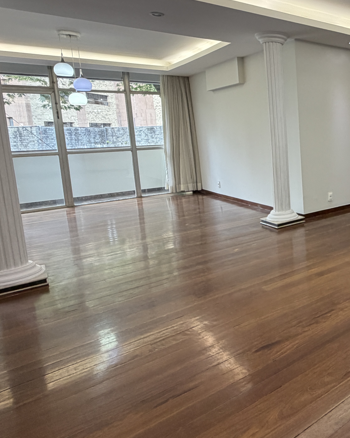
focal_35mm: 28
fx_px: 363
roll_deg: +1.9
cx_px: 365
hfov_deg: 42.8
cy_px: 175
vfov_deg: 61.7
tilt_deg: -6.5
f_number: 2.2
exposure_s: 1/120
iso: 250
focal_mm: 2.22
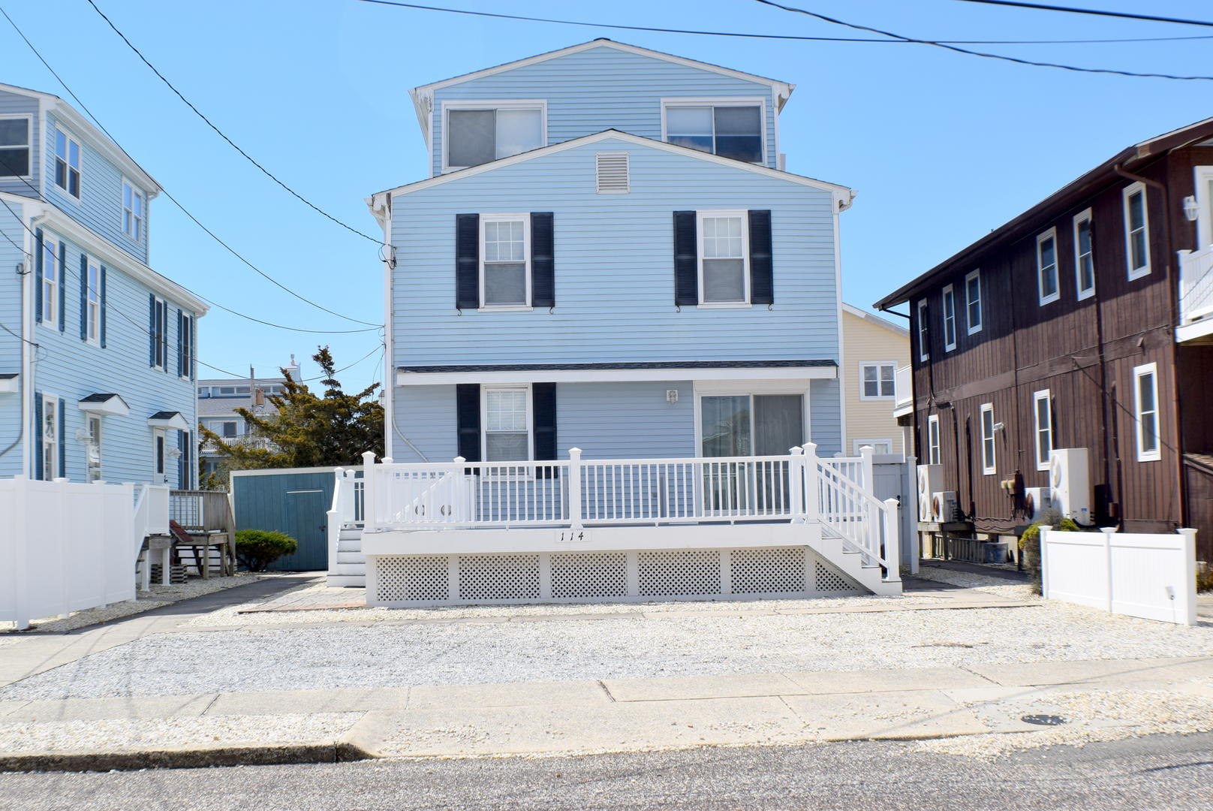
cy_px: 406
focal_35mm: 68
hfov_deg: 29.8
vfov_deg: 20.2
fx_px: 2276
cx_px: 606
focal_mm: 45
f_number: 11
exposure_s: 1/500
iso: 200
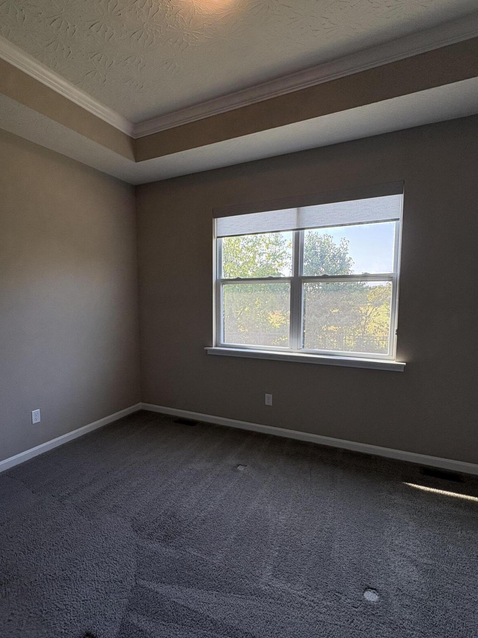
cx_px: 224
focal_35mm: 18
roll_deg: -0.1
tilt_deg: -4.4
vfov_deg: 87.7
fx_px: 331
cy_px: 333
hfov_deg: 71.5
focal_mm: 2.22
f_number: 2.2
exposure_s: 1/135
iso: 125
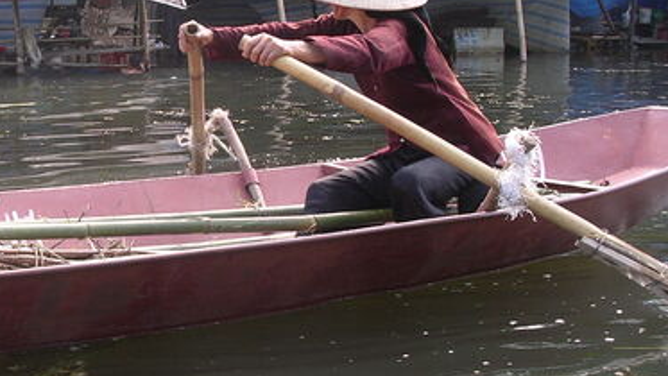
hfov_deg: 48.3
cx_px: 332
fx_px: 744
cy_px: 127
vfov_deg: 28.2
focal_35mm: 42
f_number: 3
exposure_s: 1/150
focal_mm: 7.8
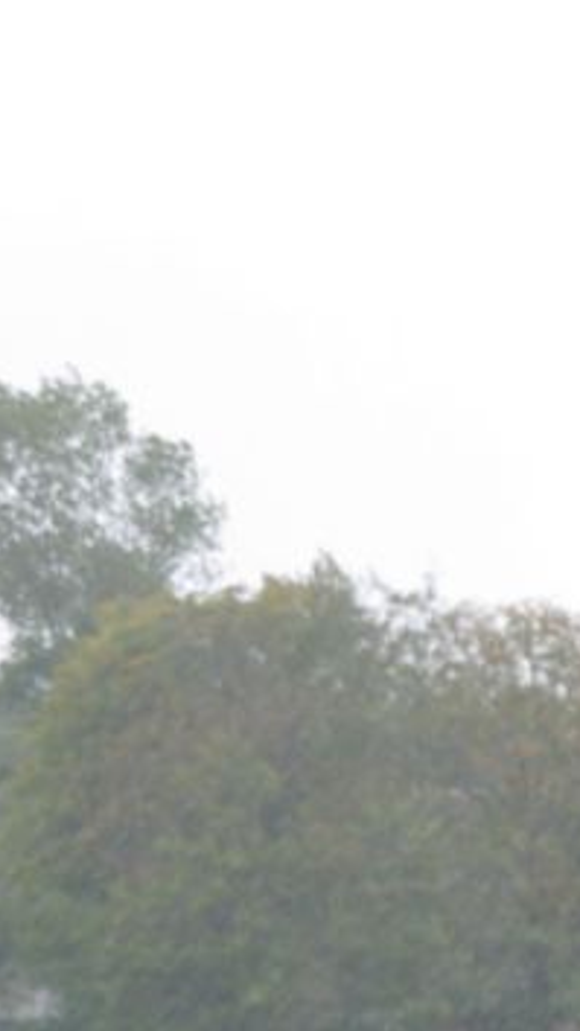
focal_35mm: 446
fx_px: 12210
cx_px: 1481
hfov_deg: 2.7
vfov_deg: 4.8
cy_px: 1466
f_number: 5.6
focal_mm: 63
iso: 100
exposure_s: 1/125
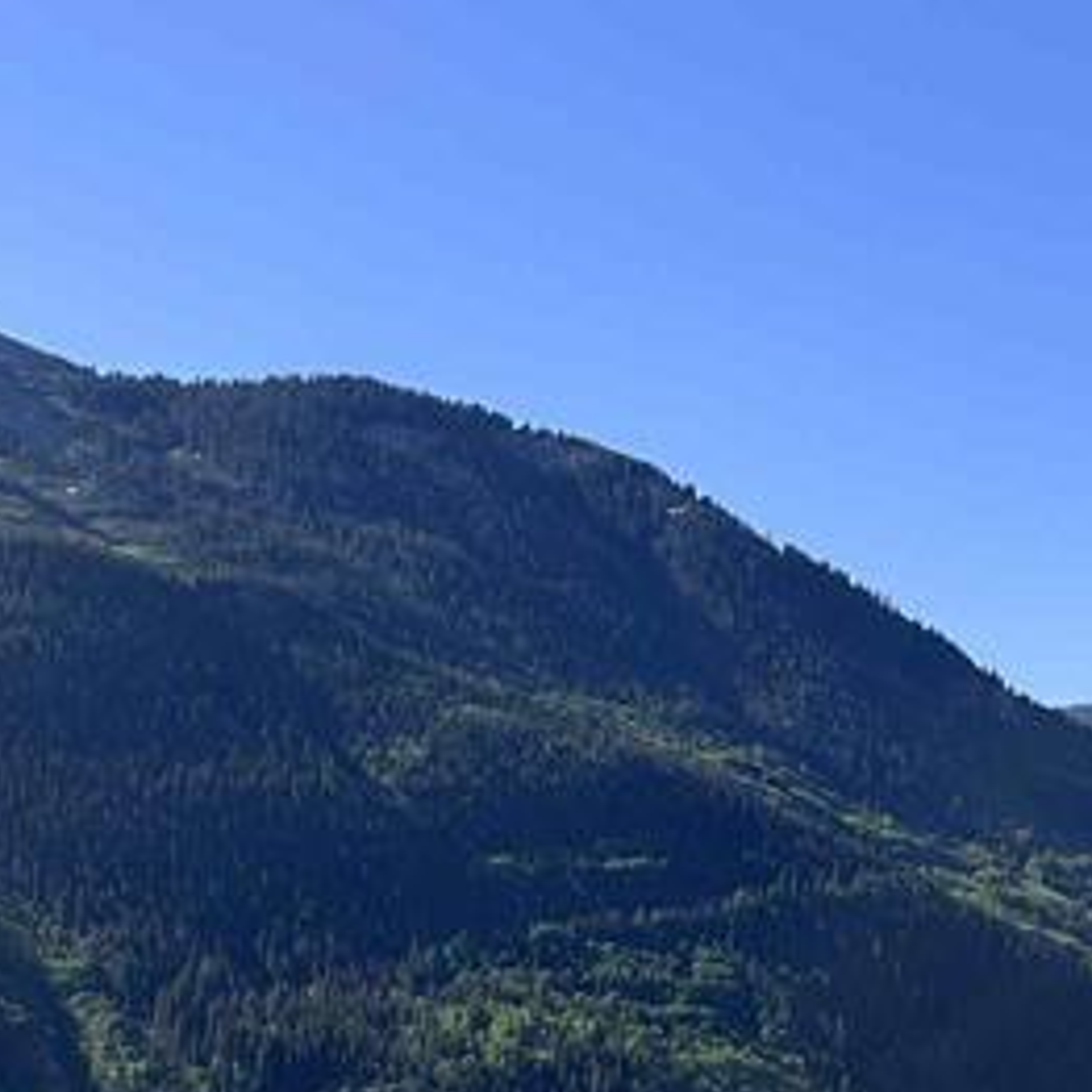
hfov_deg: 19.4
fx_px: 2962
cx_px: -300
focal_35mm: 83
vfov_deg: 19.1
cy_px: 1463
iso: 80
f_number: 1.78
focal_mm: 6.86
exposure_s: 1/2525
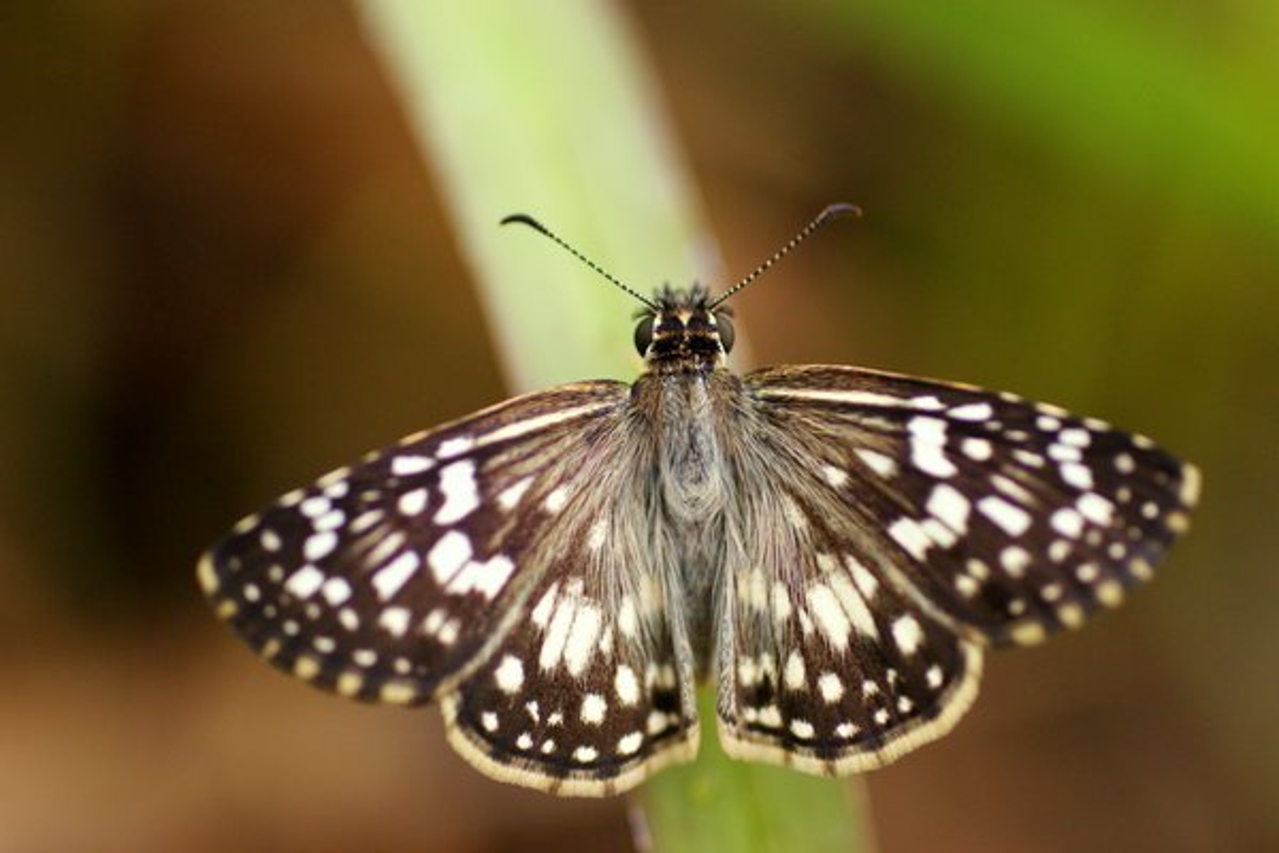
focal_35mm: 75
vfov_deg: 18.2
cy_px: 426
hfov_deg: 27.0
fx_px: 2664
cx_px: 640
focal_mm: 50
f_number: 2.8
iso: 400
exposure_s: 1/1250
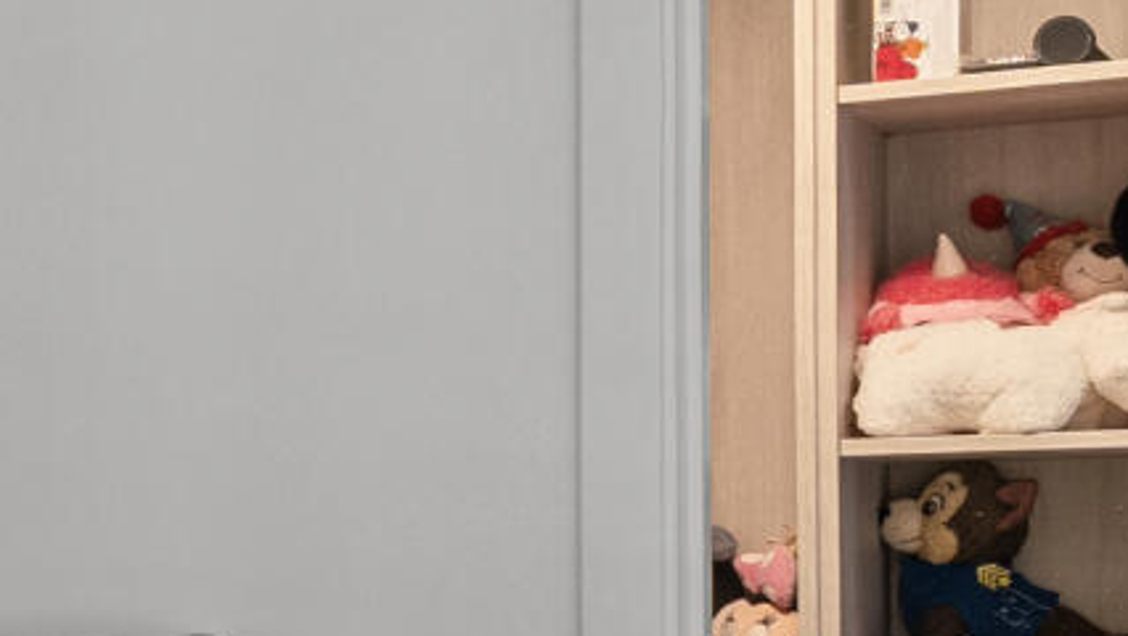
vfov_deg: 10.2
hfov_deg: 15.0
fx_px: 3531
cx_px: -1070
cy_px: 673
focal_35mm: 118
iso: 500
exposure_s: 1
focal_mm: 16
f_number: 11
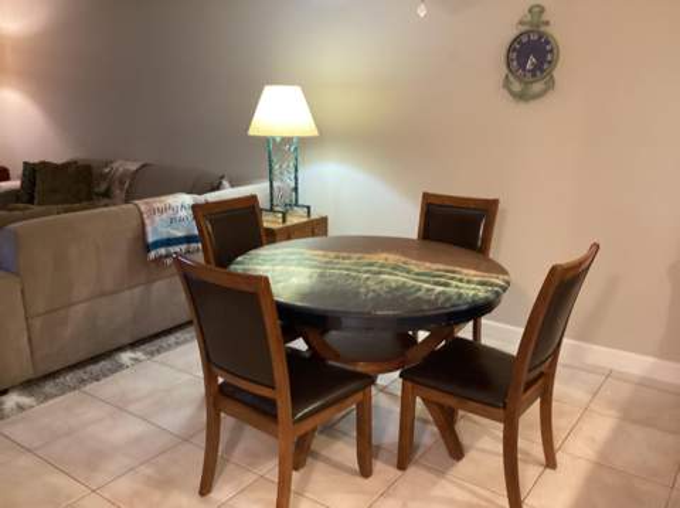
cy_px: 254
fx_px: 608
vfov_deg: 45.4
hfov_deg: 58.4
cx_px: 340
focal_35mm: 31
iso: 400
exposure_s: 1/30
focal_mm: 3.3
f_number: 2.4
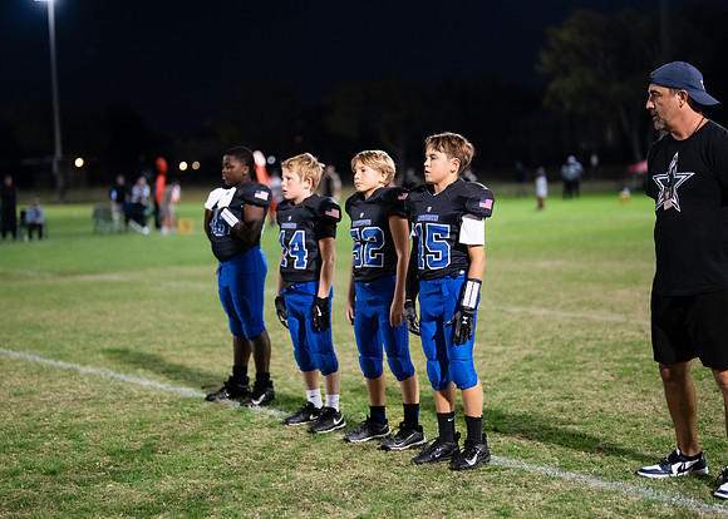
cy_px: 261
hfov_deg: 30.4
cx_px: 351
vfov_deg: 22.0
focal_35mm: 65
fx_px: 1339
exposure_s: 1/500
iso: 1600
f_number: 1.2
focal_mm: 50
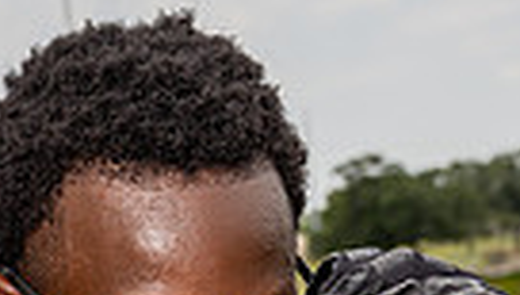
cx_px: 145
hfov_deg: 15.1
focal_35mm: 142
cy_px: 755
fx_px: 1961
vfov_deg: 7.8
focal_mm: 41
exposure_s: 1/250
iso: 100
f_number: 6.3
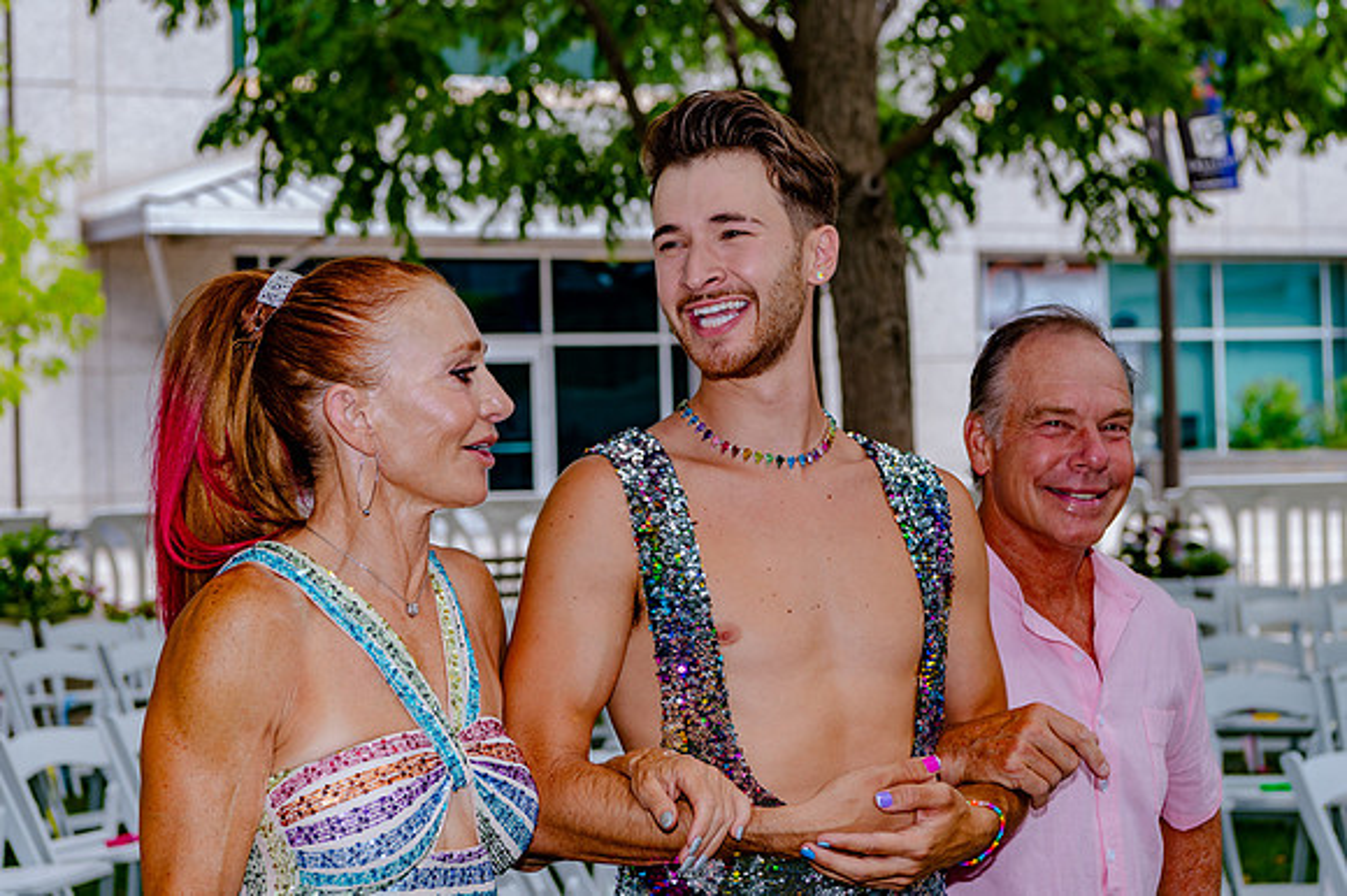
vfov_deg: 18.5
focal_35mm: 74
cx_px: 674
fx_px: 2755
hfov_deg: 27.5
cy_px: 381
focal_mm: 62
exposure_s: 1/200
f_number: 5.6
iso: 320
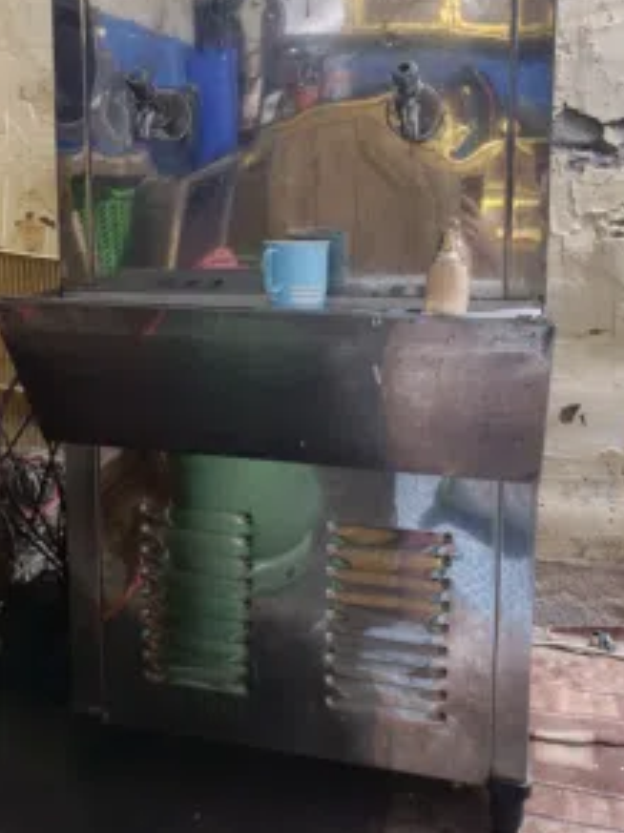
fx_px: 794
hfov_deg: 42.9
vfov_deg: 54.3
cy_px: 278
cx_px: 289
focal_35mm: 33
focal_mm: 5.25
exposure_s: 1/40
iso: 896
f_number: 1.7
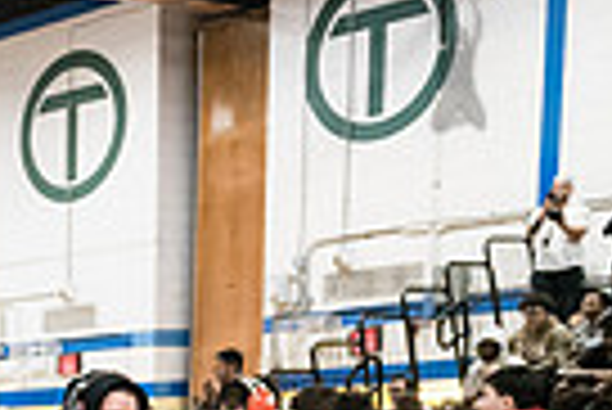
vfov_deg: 12.4
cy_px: 705
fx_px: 1736
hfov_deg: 17.2
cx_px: -414
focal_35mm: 102
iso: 8000
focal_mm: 24
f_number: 3.2
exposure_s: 1/320
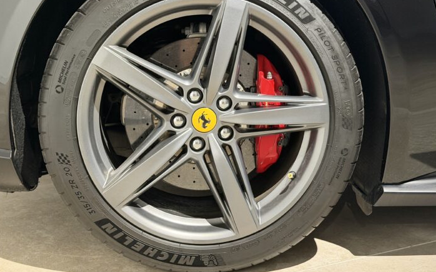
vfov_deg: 23.1
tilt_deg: -8.9
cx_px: 212
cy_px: 102
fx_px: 665
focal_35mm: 56
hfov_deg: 36.3
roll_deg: +0.0
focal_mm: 6.76
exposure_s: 1/33
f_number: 1.78
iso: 320
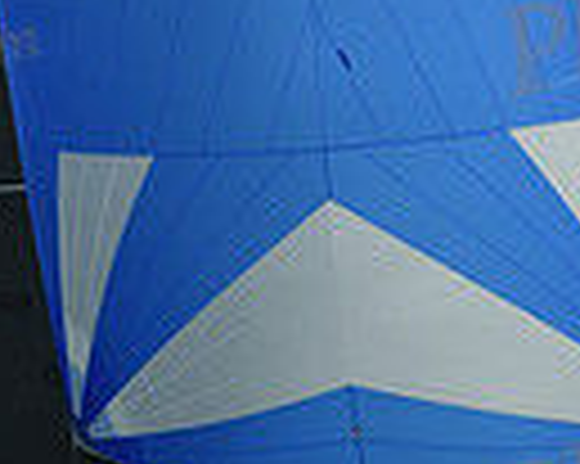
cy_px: -189
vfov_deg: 4.2
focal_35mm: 364
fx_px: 6244
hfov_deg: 5.3
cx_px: 272
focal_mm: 86
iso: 320
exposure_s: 1/1250
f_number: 9
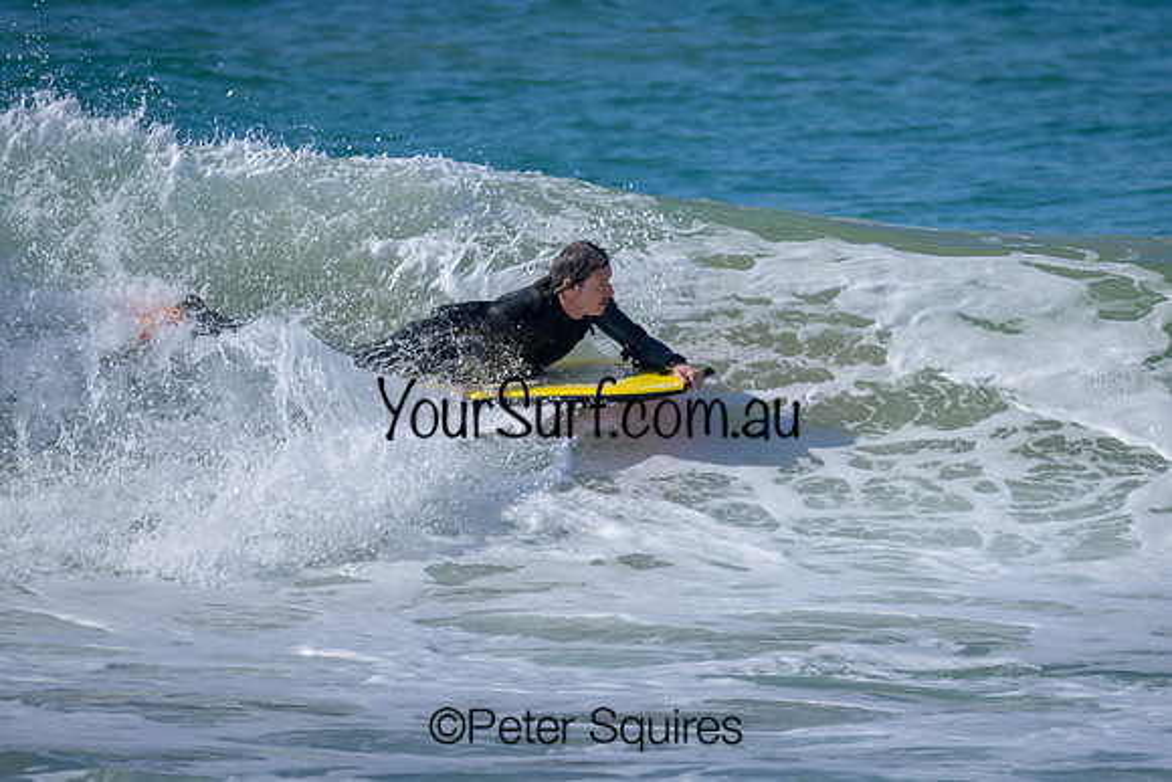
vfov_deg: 1.3
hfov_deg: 1.9
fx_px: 35774
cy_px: 365
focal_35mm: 1099
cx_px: 694
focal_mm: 800
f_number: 6.3
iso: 320
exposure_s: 1/2000
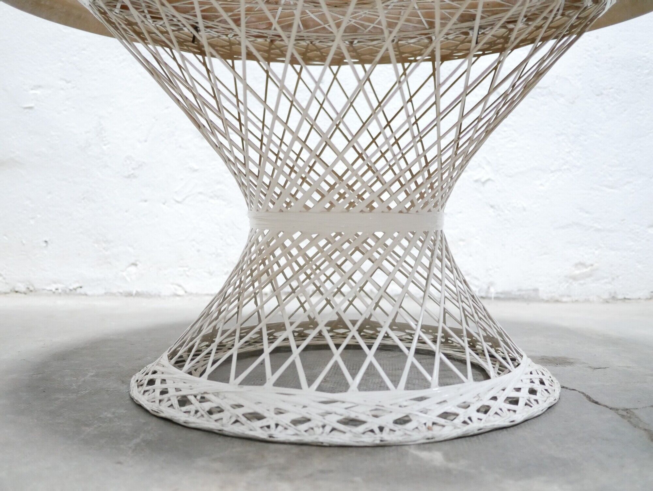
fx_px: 755
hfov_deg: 46.8
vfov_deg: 36.0
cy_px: 246
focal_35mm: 40
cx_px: 326
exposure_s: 1/50
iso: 3200
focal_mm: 20
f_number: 1.7
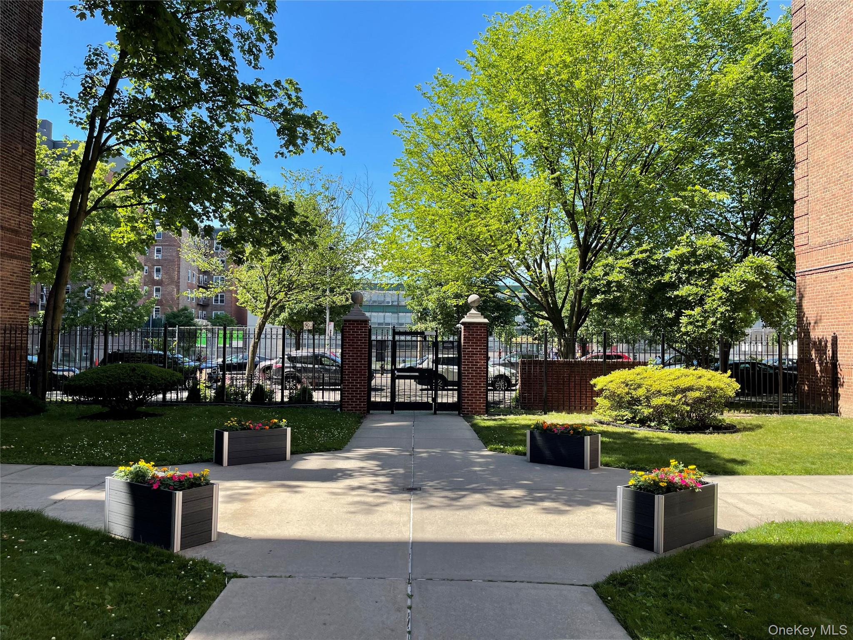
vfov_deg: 53.1
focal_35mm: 26
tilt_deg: +1.4
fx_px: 641
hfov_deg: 67.3
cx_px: 426
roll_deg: -1.4
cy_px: 320
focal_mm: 5.1
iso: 32
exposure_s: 1/1252
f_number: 1.6
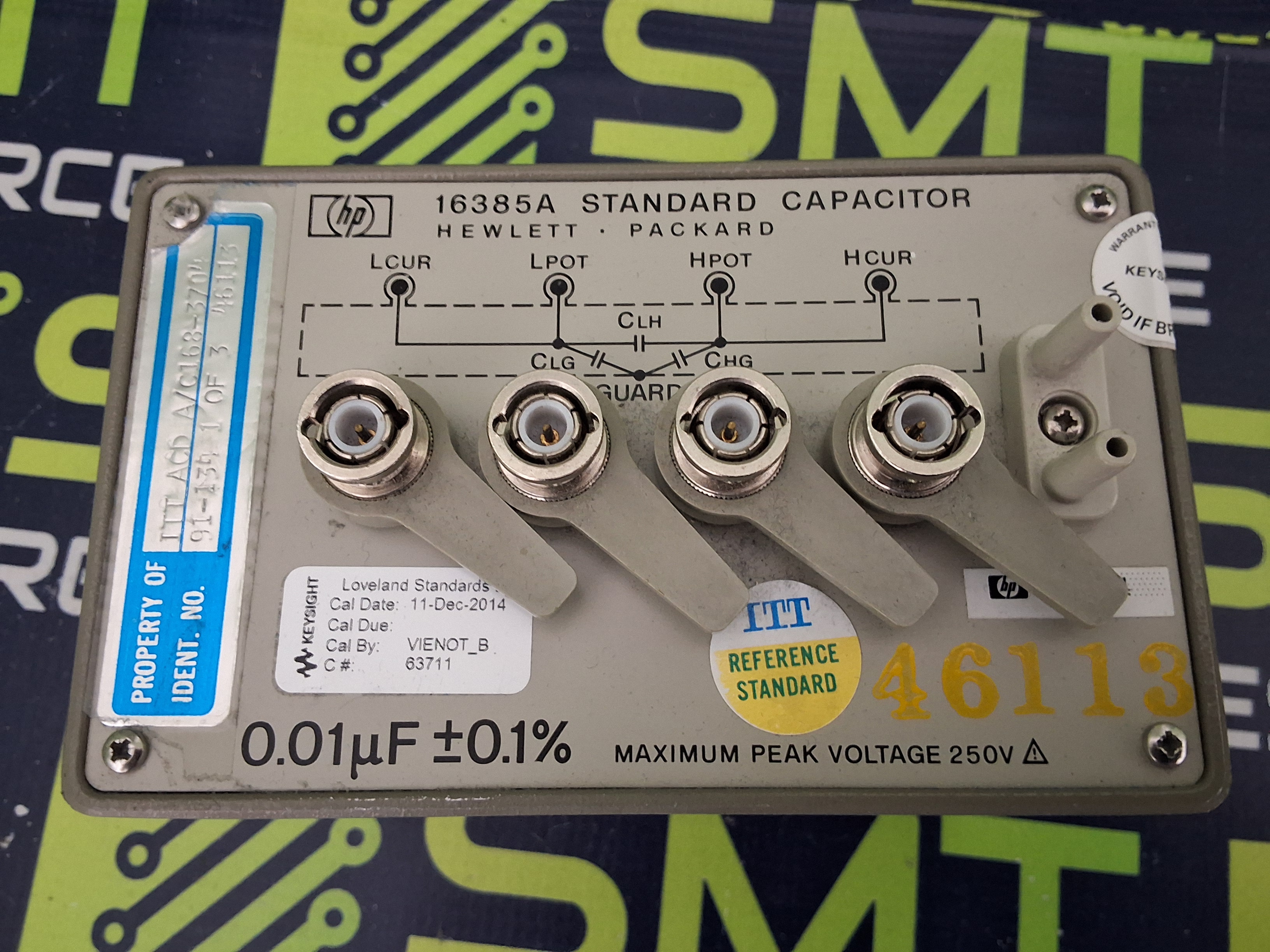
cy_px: 476
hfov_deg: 63.4
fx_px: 1027
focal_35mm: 28
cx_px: 635
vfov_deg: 49.7
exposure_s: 1/24
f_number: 1.9
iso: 320
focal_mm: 2.91
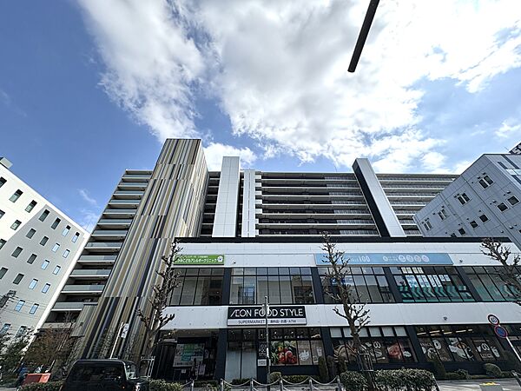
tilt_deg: +38.4
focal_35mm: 14
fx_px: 211
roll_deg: +2.1
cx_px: 260
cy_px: 196
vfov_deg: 85.7
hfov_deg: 102.1
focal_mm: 2.22
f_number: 2.2
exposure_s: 1/3106
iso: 50
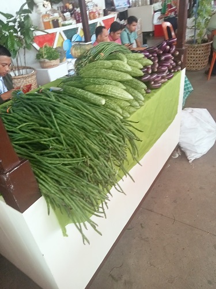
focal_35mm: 28
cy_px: 144
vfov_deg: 63.4
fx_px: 233
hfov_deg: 49.7
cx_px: 108
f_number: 2.2
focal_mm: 3.46
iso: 200
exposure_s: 1/33.3
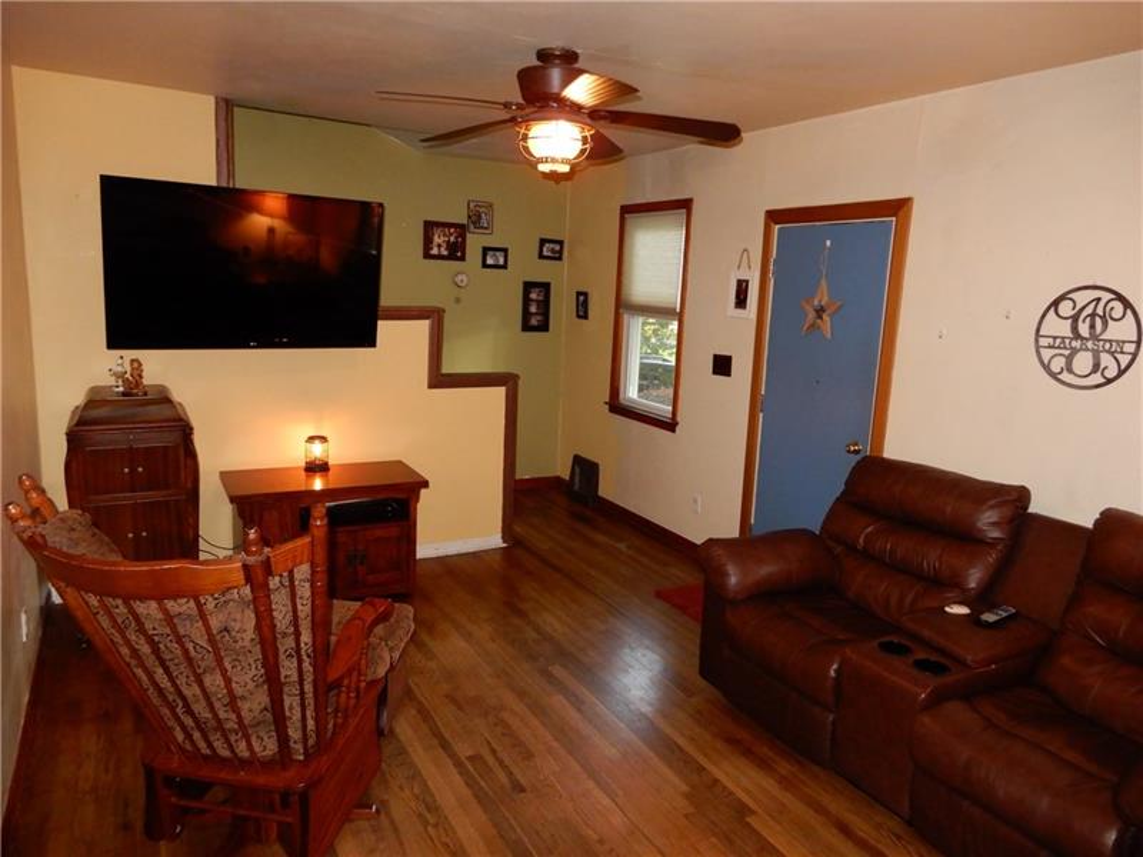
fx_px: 792
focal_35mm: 24
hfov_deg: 71.6
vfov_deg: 56.8
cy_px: 428
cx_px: 572
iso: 400
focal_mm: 4.3
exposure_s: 1/30
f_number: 3.4
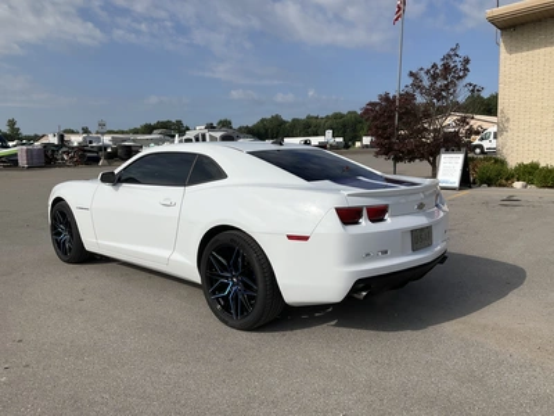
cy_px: 208
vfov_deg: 48.2
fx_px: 464
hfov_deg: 61.7
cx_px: 277
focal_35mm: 29
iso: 25
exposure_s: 1/3534
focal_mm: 3
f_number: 1.8
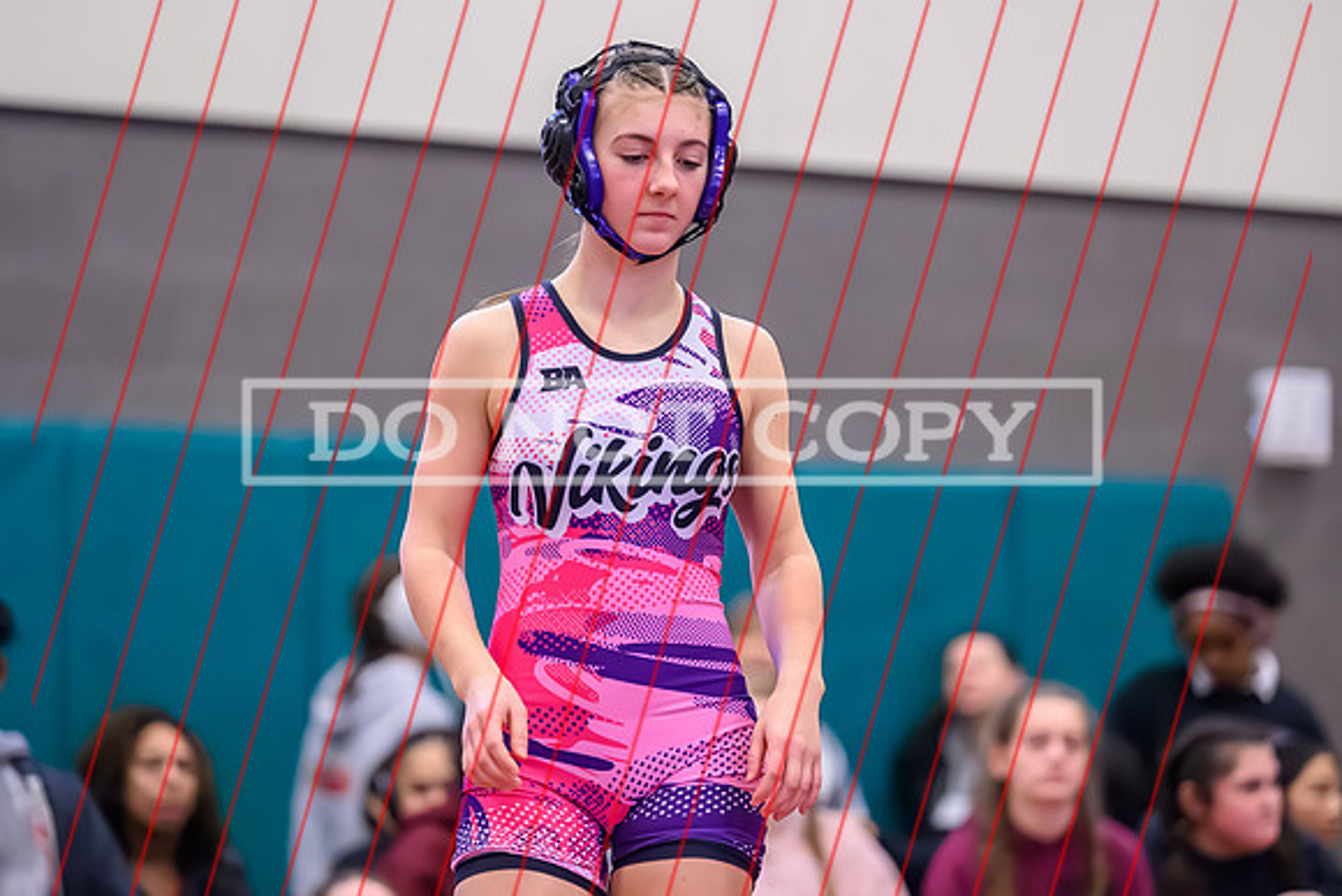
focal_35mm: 195
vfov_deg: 7.1
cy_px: 456
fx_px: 7254
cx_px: 647
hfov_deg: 10.6
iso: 10000
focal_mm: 155
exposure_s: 1/640
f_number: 2.8
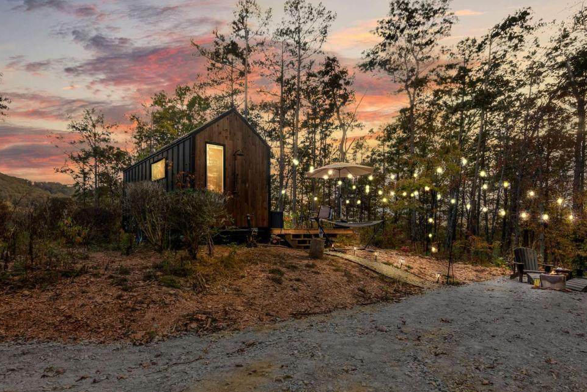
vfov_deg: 60.2
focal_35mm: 21
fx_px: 336
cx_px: 273
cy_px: 225
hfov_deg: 82.1
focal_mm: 11
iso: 110
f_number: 5.6
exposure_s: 1/125
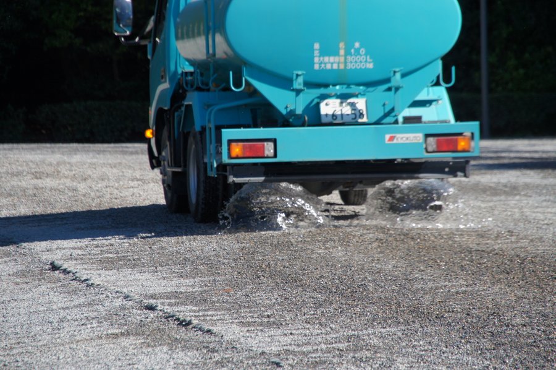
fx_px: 4628
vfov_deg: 4.6
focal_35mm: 300
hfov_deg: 6.9
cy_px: 185
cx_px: 278
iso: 200
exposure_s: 1/500
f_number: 8
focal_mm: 200
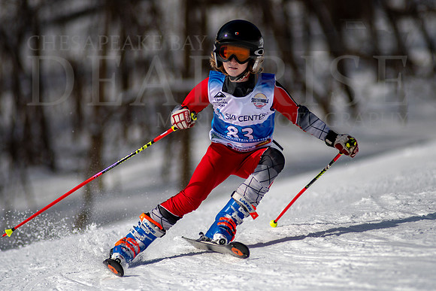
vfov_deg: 2.9
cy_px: 140
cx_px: 227
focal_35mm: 468
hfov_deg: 4.4
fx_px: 5669
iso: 100
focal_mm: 300
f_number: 2.8
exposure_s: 1/8000
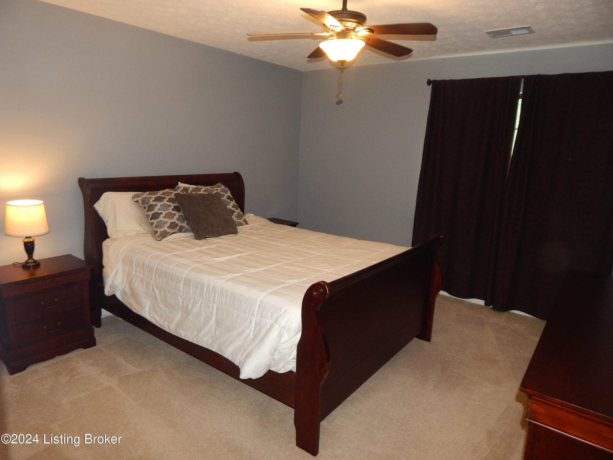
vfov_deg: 61.1
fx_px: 390
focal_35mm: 22
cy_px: 230
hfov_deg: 76.4
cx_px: 306
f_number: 3
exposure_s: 1/30
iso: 200
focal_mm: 4
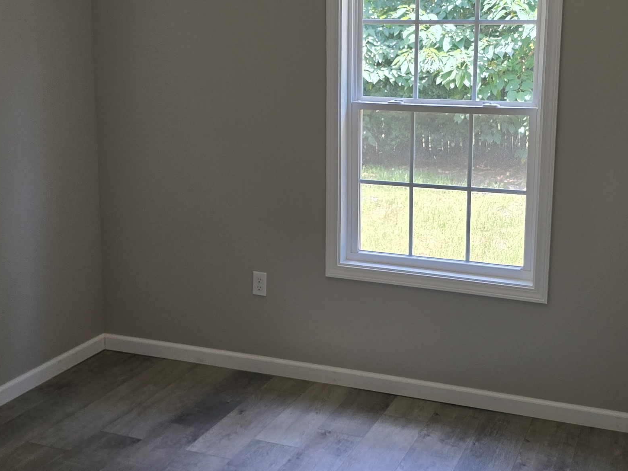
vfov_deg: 32.0
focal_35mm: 45
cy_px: 166
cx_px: 379
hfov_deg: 41.9
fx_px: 817
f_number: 1.7
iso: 80
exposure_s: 1/120
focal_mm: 6.3
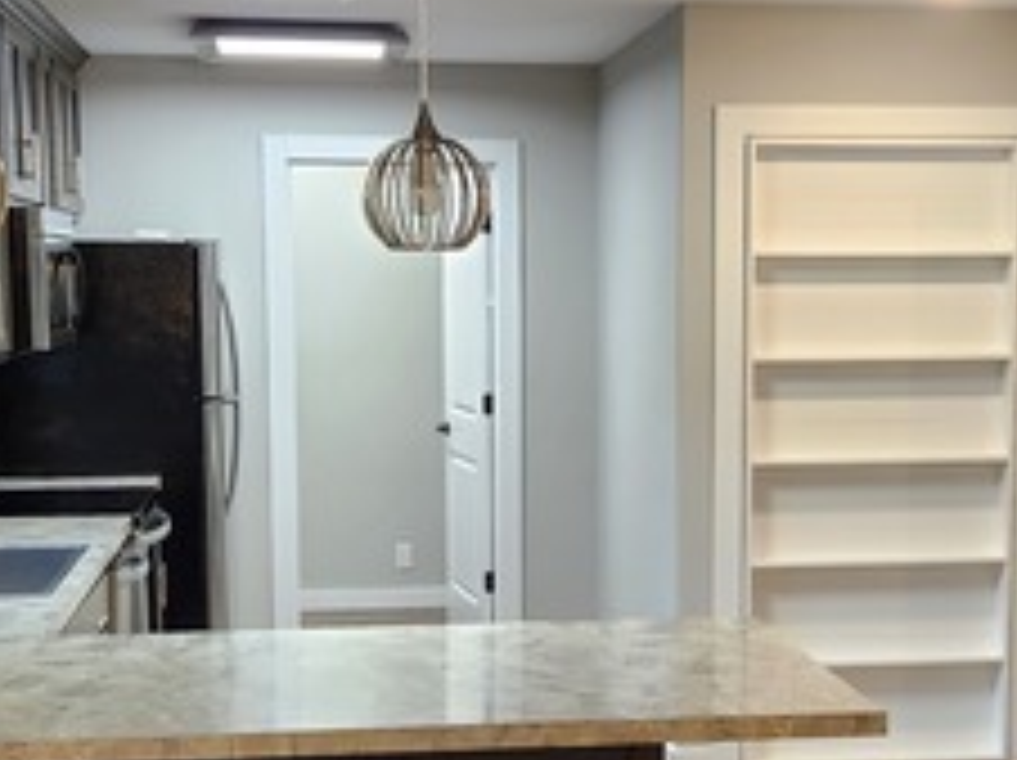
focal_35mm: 68
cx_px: 610
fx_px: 1996
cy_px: 531
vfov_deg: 21.5
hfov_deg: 28.5
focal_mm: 5.4
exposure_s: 1/120
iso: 250
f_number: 1.8
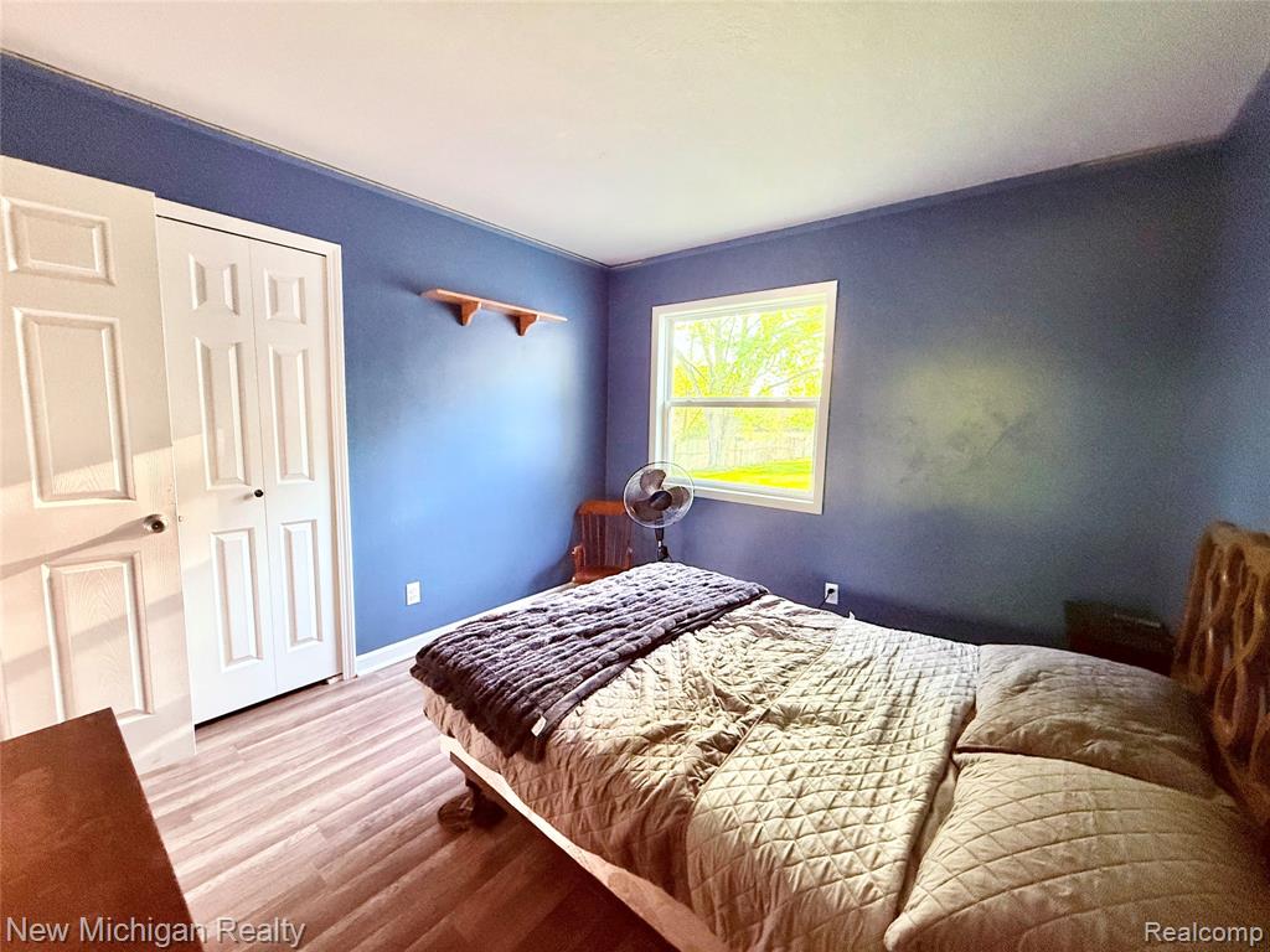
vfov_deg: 85.7
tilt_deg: -5.9
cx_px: 635
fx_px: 514
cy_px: 476
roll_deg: -1.6
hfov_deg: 102.1
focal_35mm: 14
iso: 500
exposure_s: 1/60
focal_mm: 2.22
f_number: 2.2
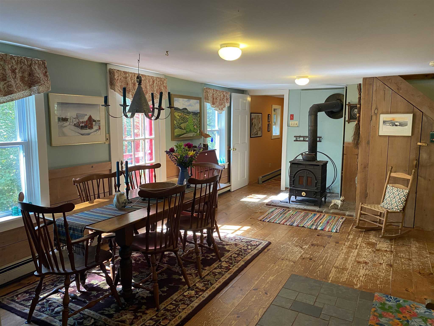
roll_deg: -0.9
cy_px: 163
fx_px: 326
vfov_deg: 53.1
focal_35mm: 26
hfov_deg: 67.3
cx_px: 217
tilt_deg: -6.9
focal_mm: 4.25
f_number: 1.8
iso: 100
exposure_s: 1/60
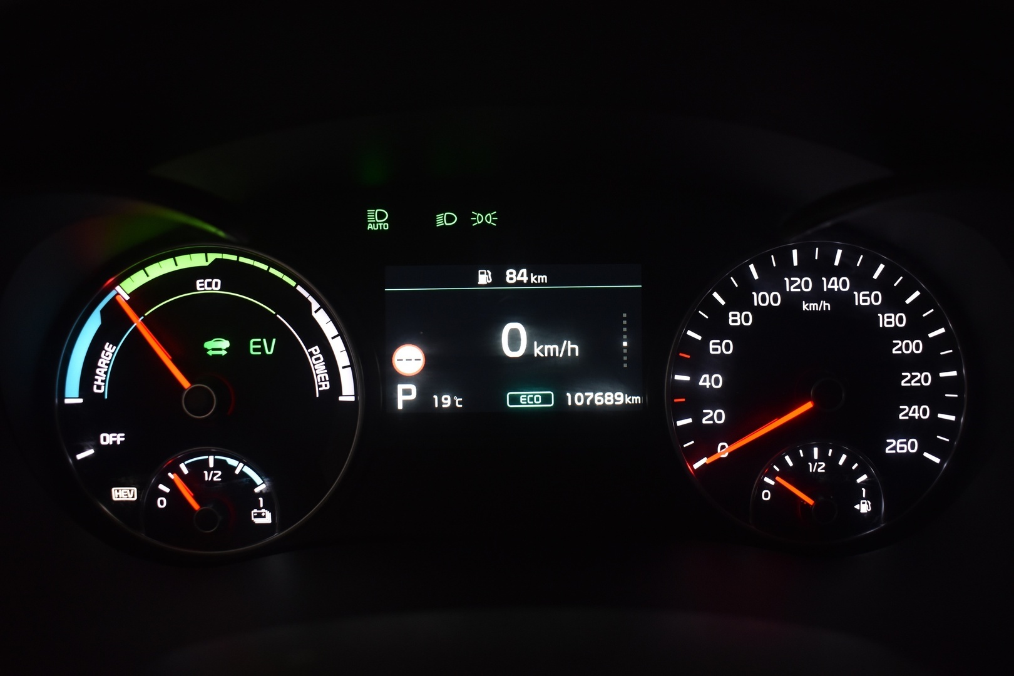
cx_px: 507
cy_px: 338
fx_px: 929
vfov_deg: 40.0
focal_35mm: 33
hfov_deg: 57.2
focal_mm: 22
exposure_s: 1/40
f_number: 3.8
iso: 800
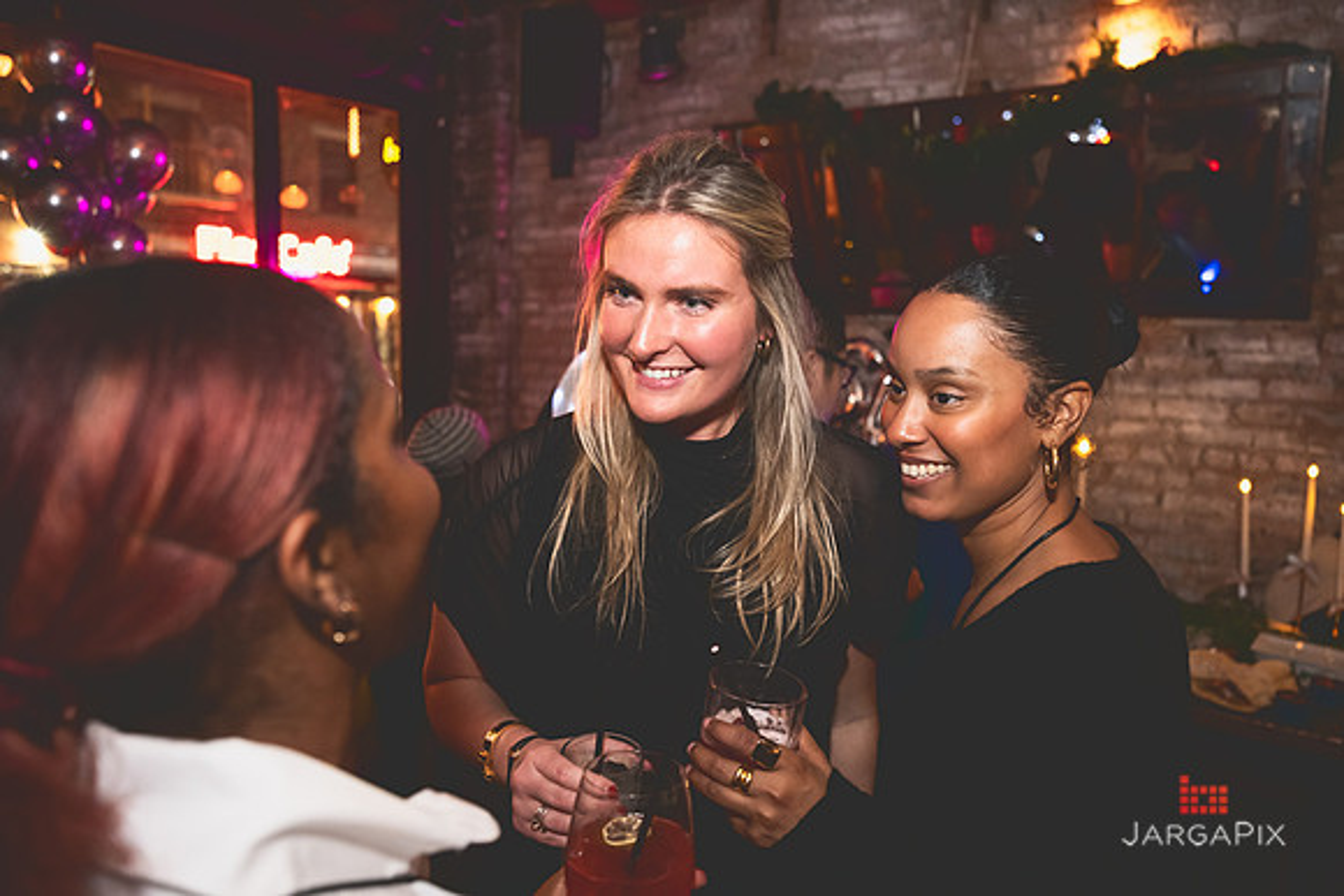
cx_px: 695
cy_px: 433
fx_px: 946
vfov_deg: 50.7
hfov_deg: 70.8
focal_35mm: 25
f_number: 2.8
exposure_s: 1/100
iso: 3200
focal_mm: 24
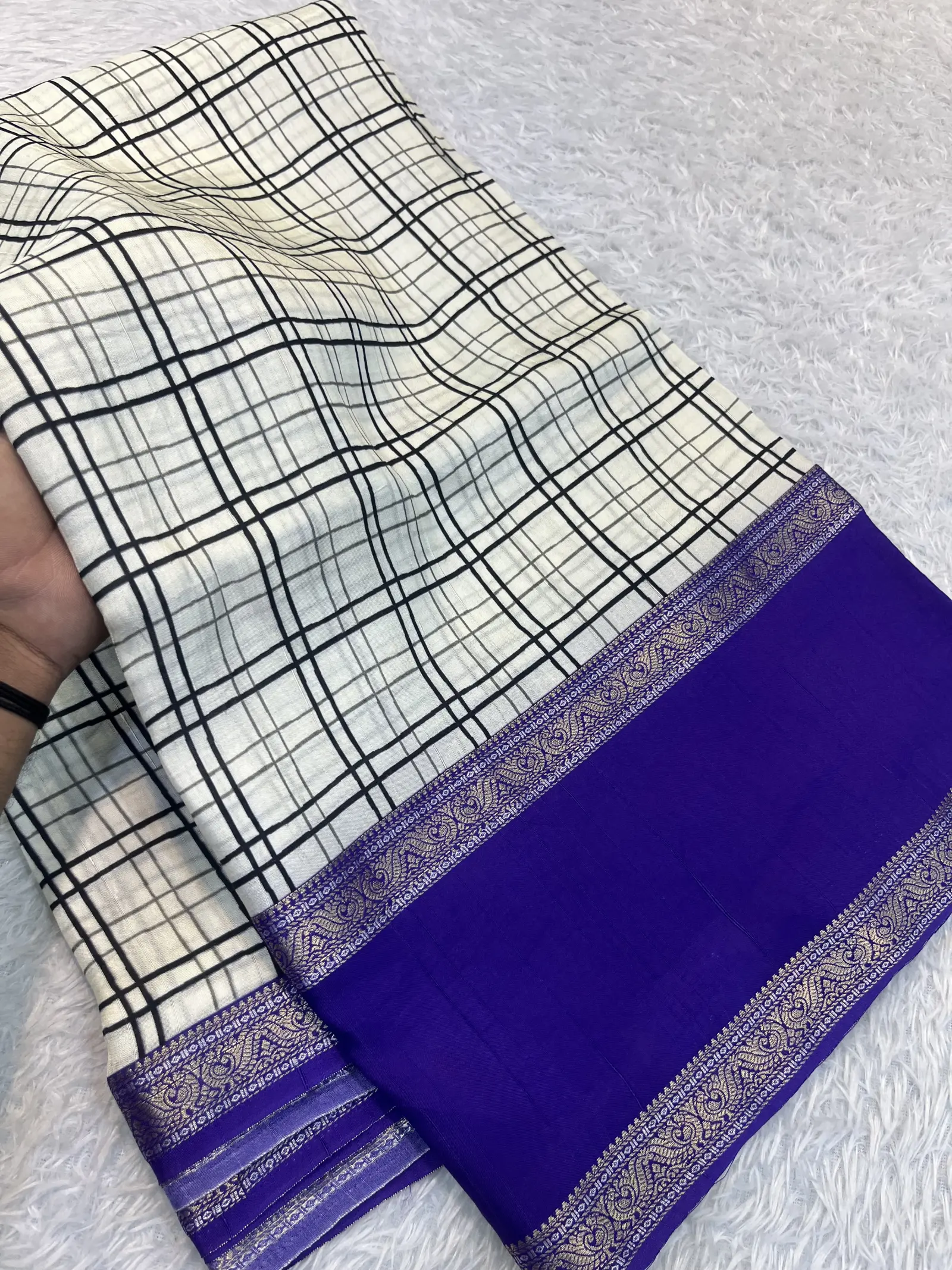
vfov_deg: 67.3
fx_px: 953
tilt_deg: -65.1
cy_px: 635
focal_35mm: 26
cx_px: 476
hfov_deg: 53.1
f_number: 1.6
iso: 64
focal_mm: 5.1
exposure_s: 1/100
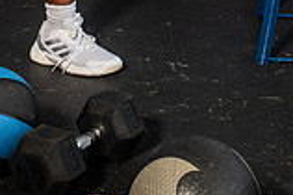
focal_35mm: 120
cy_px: -214
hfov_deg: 17.1
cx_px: 185
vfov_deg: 10.4
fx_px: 976
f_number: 7.1
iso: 250
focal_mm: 42
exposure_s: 1/250
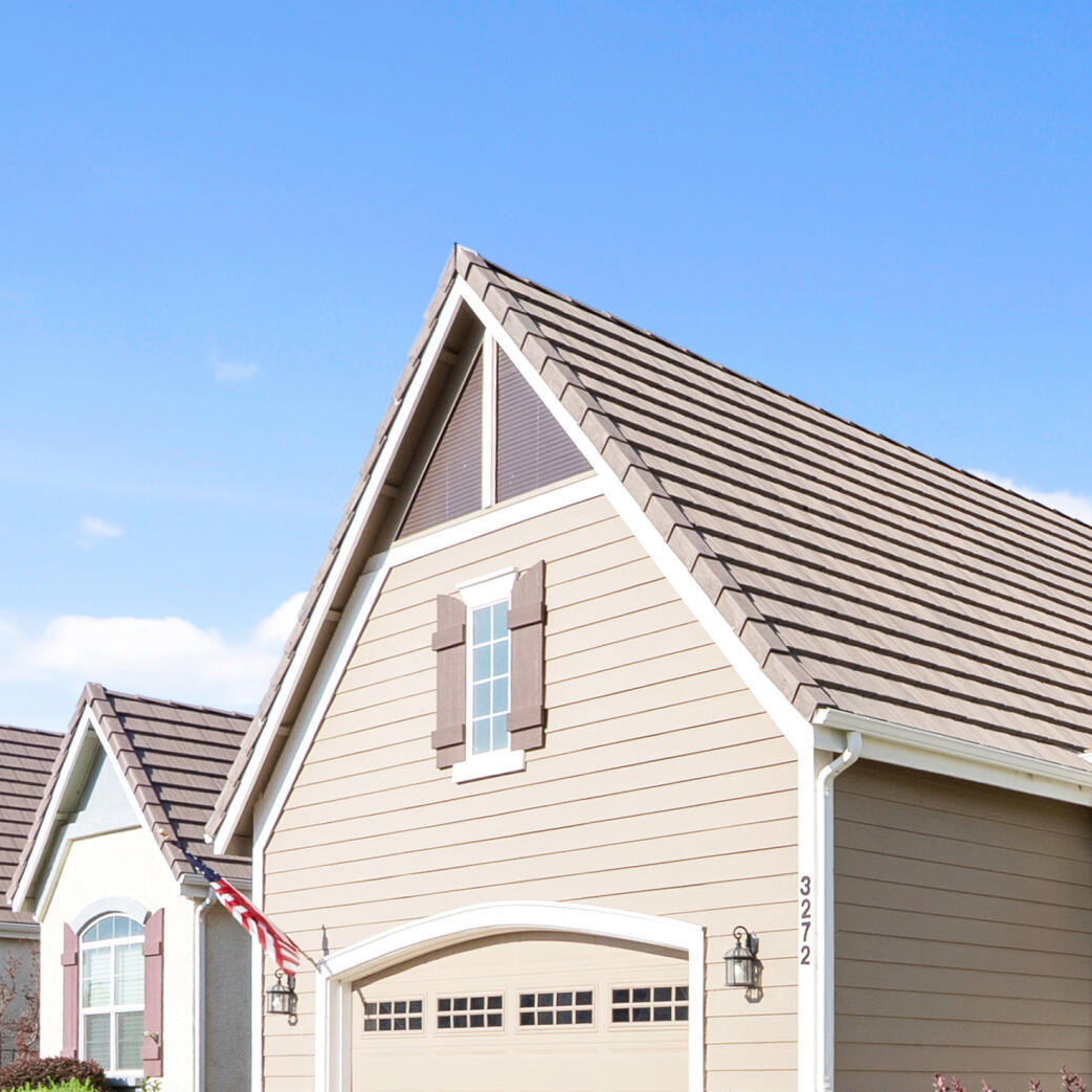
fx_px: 1570
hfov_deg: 33.1
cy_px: 875
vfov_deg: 37.0
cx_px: 1228
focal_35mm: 44
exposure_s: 1/160
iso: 640
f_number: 13
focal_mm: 18
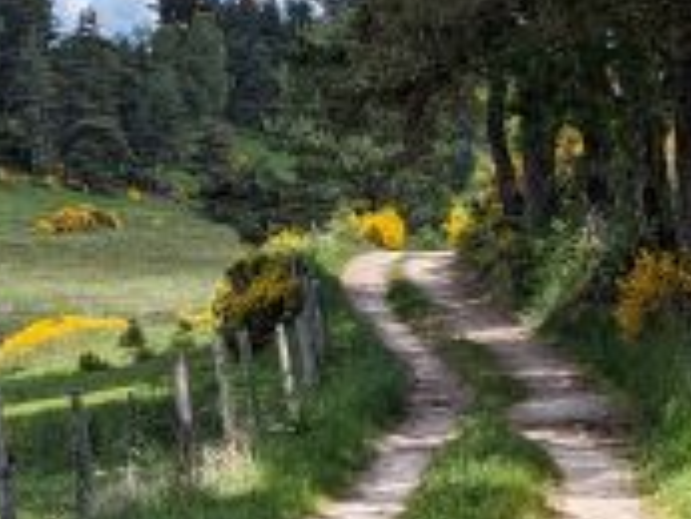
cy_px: 409
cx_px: 194
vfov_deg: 12.3
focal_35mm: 120
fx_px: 2397
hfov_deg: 16.3
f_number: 1.73
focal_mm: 4.38
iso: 58
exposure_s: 1/3344
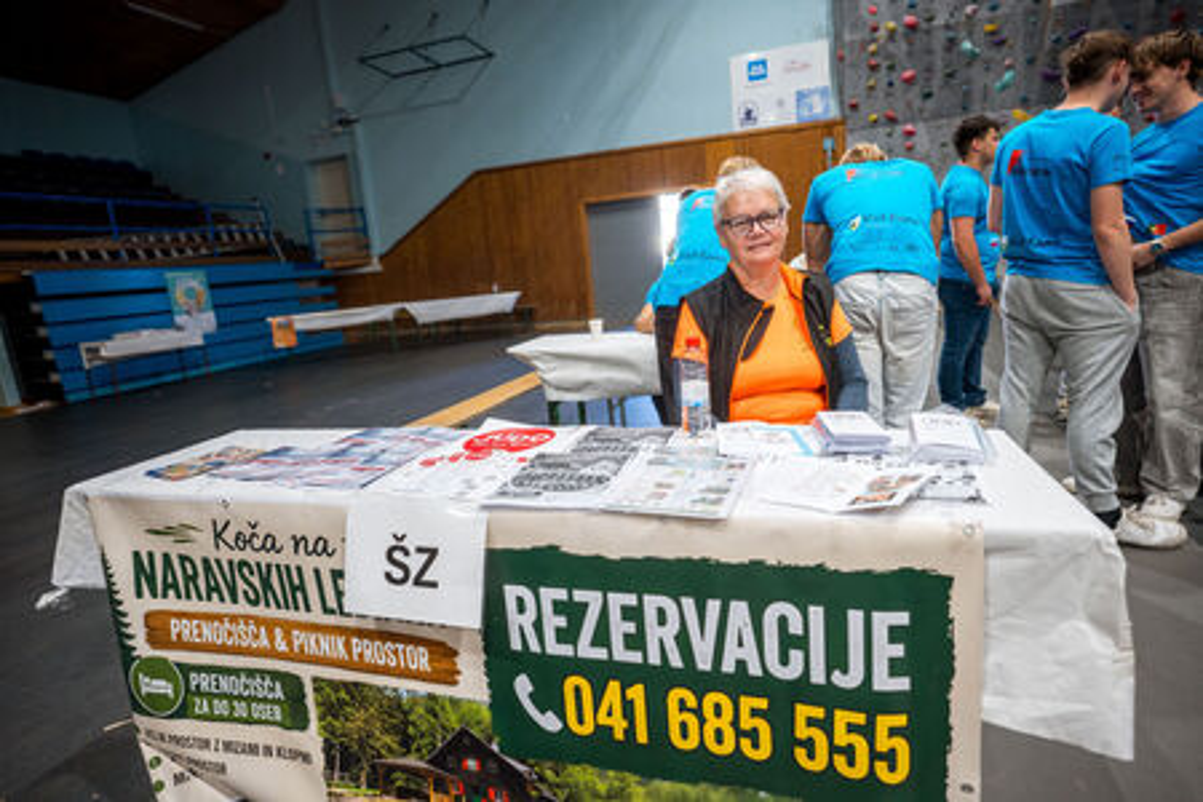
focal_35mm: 20
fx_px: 668
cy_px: 401
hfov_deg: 84.0
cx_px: 602
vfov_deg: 61.9
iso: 800
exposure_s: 1/250
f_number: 2.8
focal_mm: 20
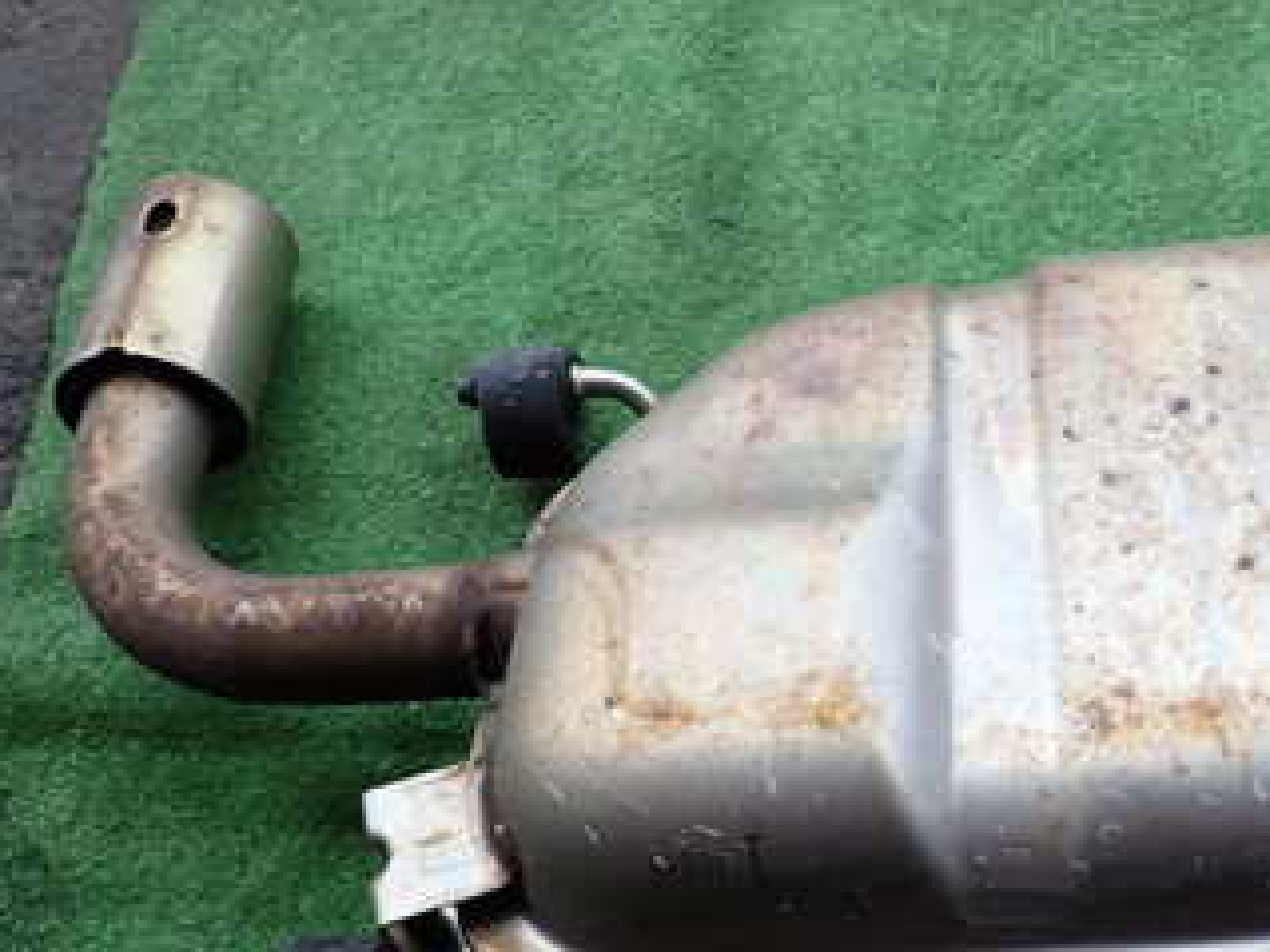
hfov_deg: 39.6
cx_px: 920
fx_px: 1724
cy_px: 637
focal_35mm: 47
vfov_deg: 30.6
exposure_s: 1/640
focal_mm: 4.5
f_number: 2.8
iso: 100
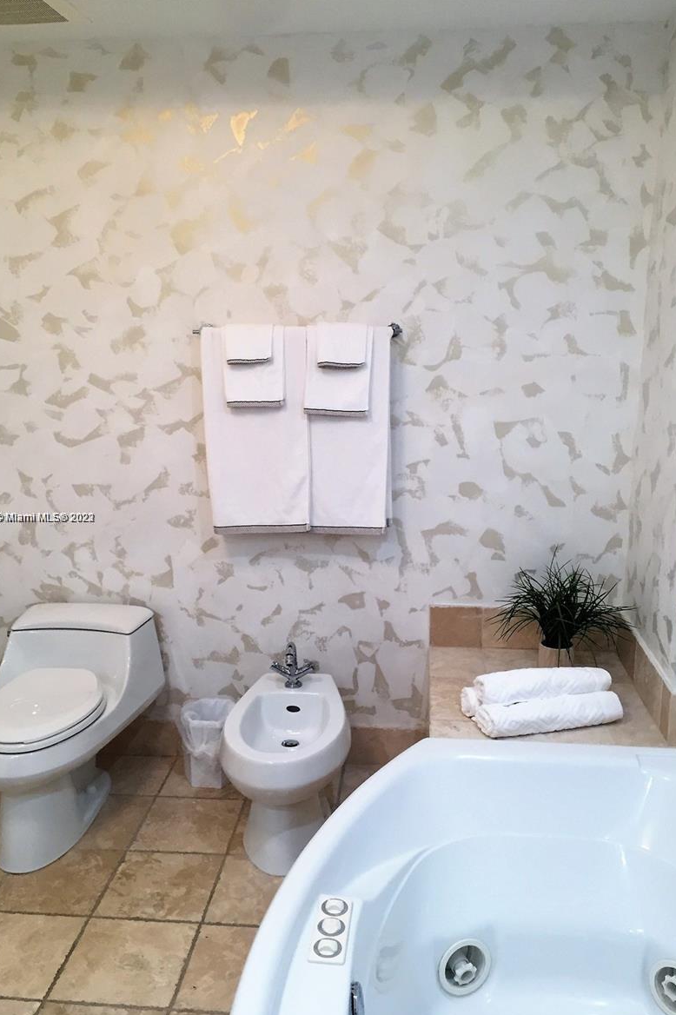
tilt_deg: -12.1
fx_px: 874
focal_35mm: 31
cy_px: 518
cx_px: 326
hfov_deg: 42.3
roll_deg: +1.0
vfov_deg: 60.3
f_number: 2.2
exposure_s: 1/30
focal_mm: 4.15
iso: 32
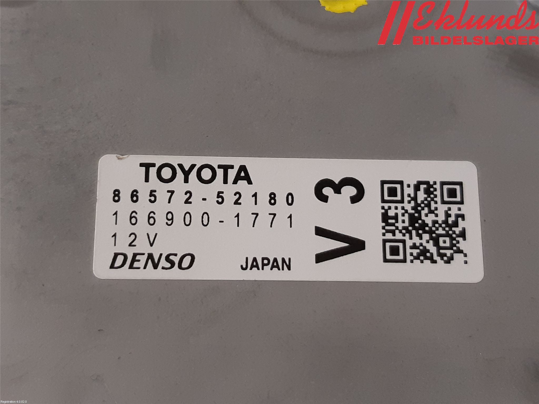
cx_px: 270
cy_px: 202
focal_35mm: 26
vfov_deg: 53.1
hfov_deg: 67.3
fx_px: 405
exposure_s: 1/50
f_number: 1.7
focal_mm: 3.93
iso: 160
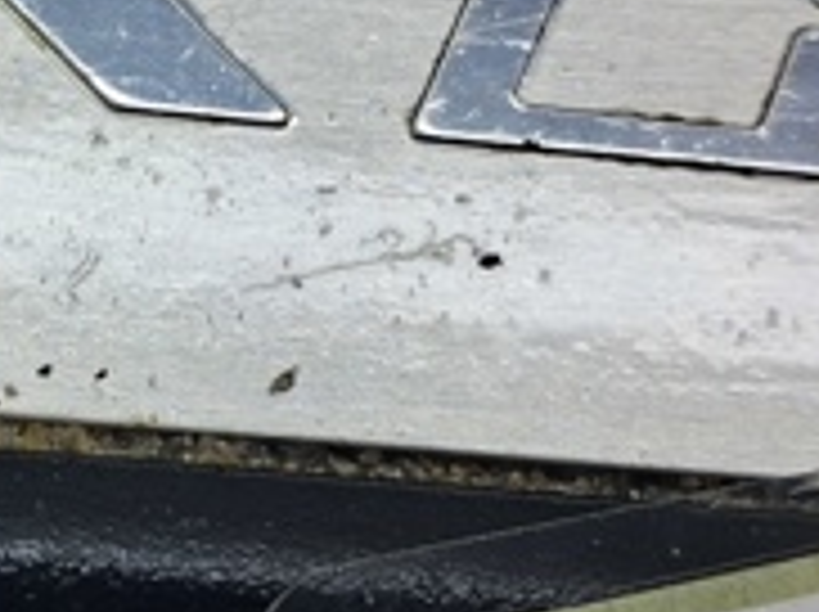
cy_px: 115
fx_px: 2245
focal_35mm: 95
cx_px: 4
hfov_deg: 20.1
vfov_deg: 15.4
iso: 50
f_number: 1.8
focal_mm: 4
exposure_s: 1/100
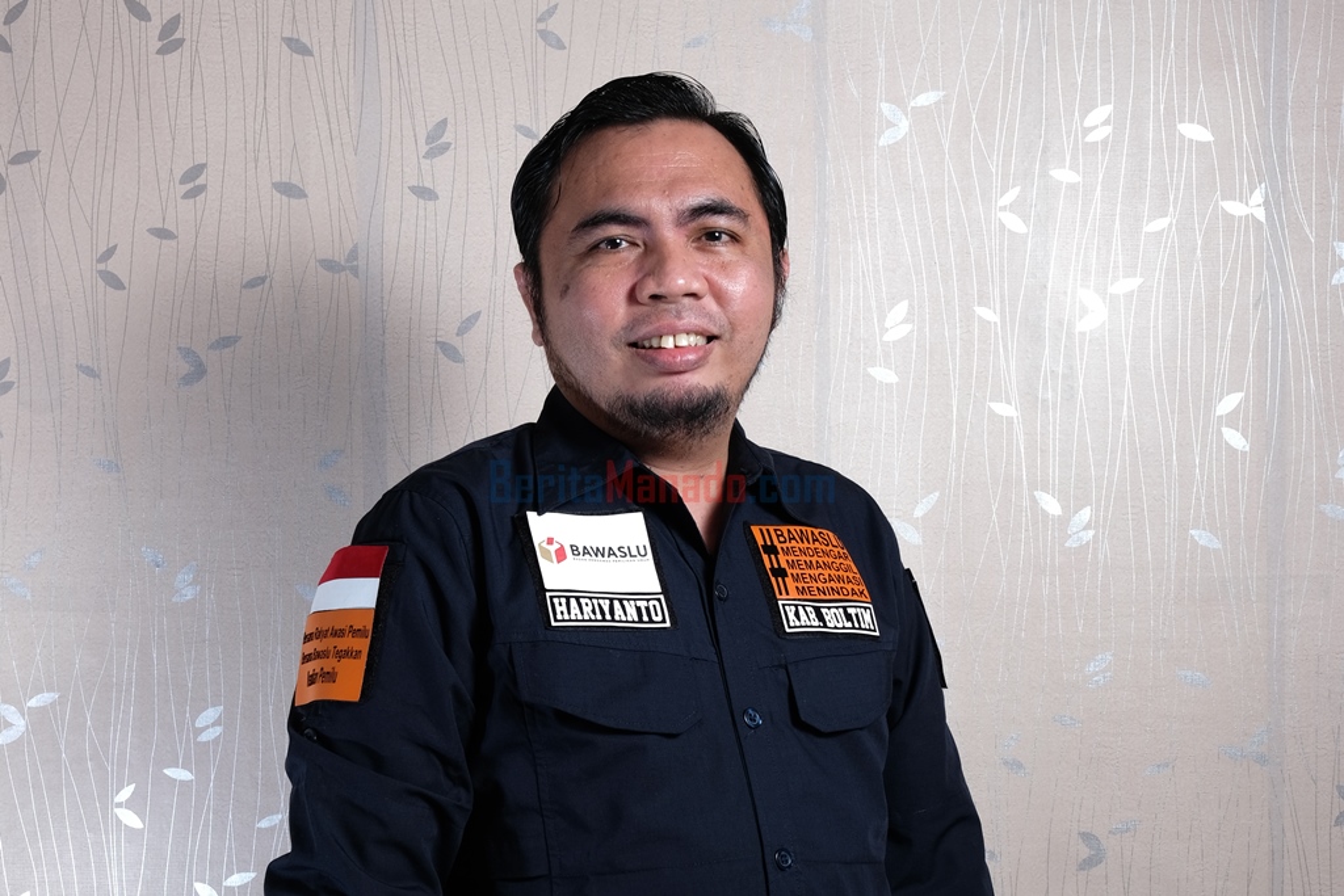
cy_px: 448
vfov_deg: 37.9
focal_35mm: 35
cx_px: 672
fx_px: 1307
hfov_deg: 54.4
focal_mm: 23
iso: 100
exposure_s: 1/125
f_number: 8
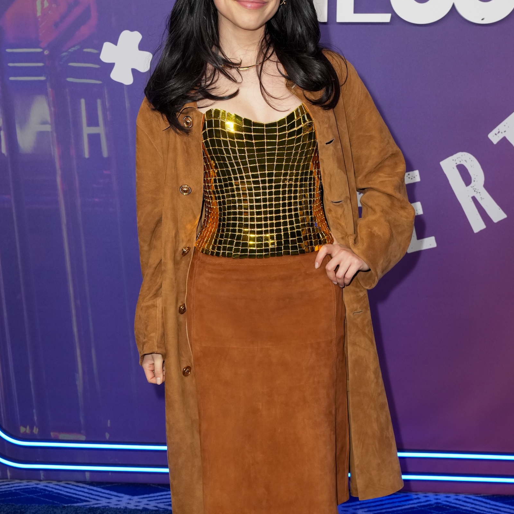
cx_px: 260
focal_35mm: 56
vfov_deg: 30.5
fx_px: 941
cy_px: 314
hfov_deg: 30.6
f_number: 6.3
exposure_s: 1/200
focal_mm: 35
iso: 1000
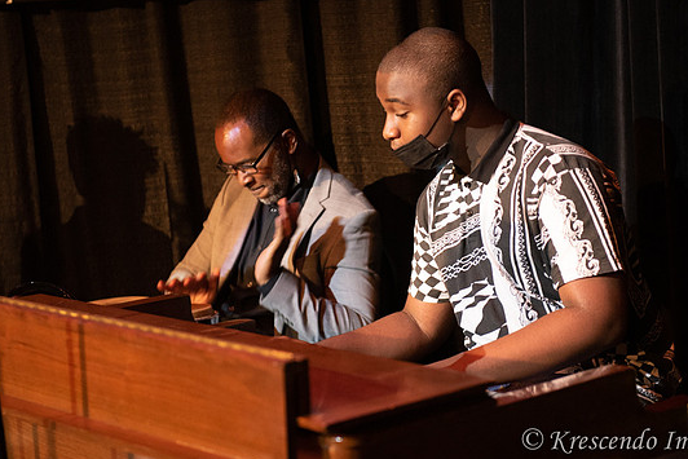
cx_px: 393
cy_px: 239
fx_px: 1739
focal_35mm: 91
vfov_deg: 15.0
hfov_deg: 22.4
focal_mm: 70
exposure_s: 1/200
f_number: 2.8
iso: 3200
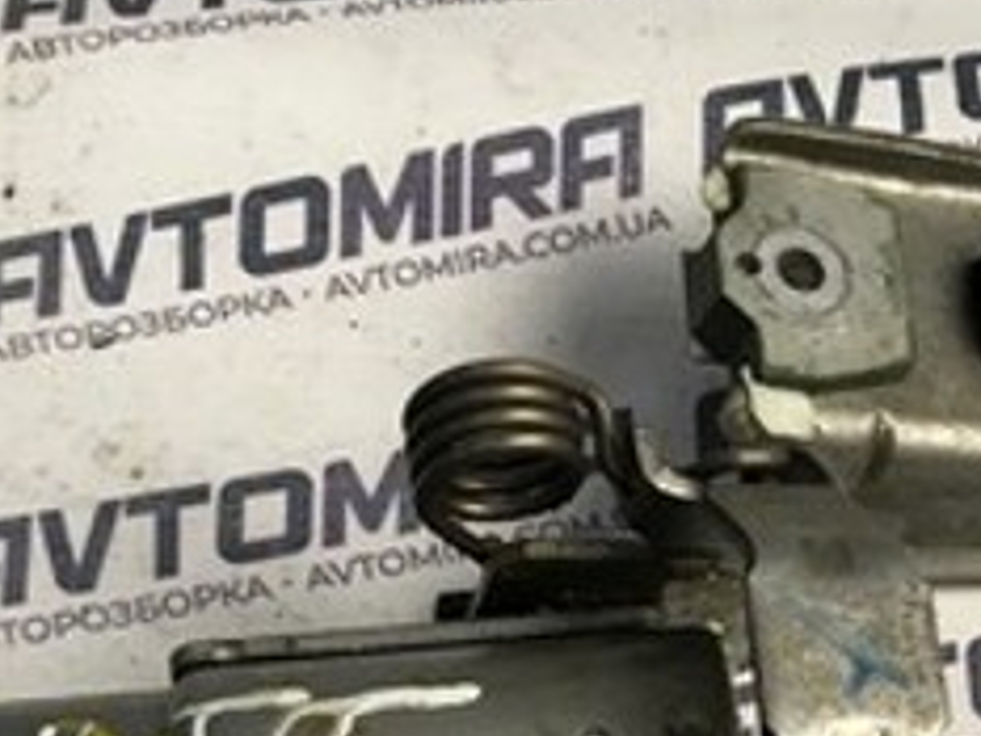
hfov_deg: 25.3
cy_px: 879
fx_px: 2183
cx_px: 400
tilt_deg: -69.0
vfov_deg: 18.2
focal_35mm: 77
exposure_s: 1/33
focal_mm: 3.99
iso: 32
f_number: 1.8
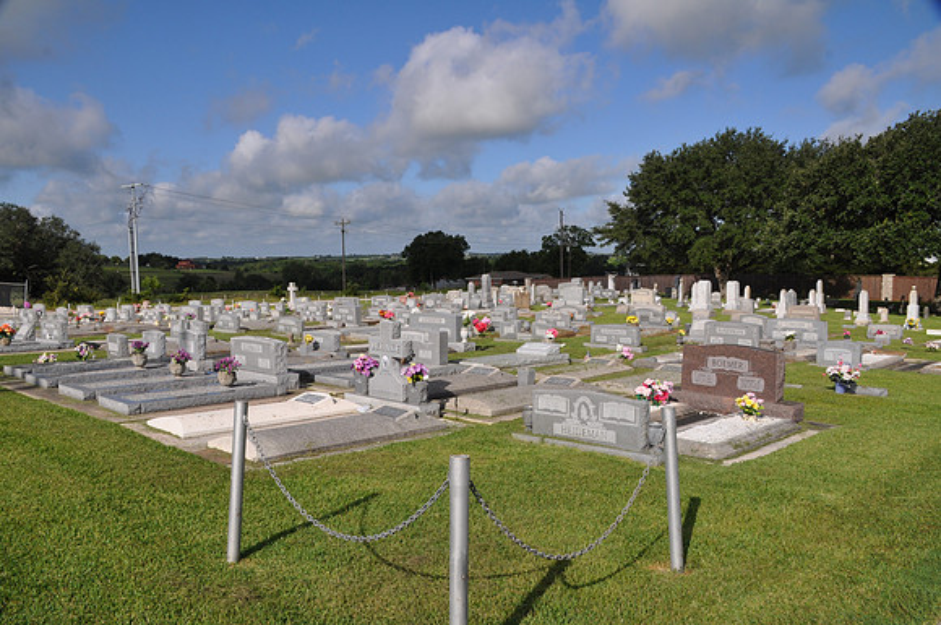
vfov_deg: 43.5
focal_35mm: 30
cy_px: 312
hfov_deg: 62.0
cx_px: 470
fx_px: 783
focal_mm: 20
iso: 200
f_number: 13
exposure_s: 1/160
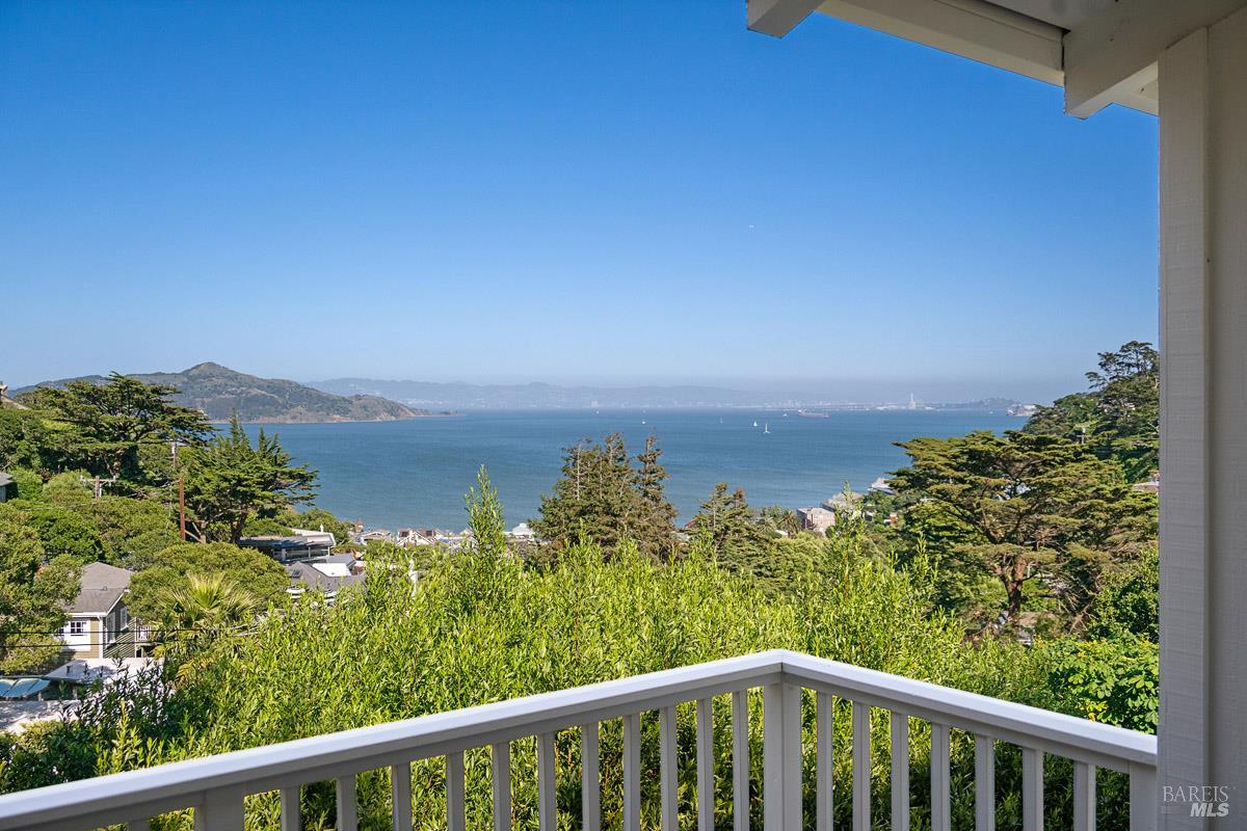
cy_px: 416
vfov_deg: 40.5
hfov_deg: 58.0
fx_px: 1126
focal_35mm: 32
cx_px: 624
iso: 400
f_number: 5
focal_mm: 32.5
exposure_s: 1/640
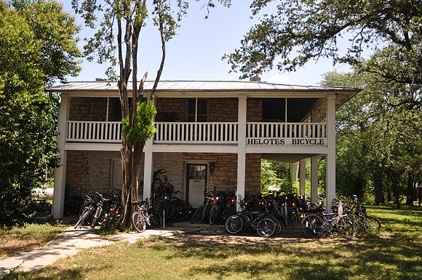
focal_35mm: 32
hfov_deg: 59.6
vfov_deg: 41.6
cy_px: 140
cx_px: 211
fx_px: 369
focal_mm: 21
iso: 220
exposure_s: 1/200
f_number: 3.8
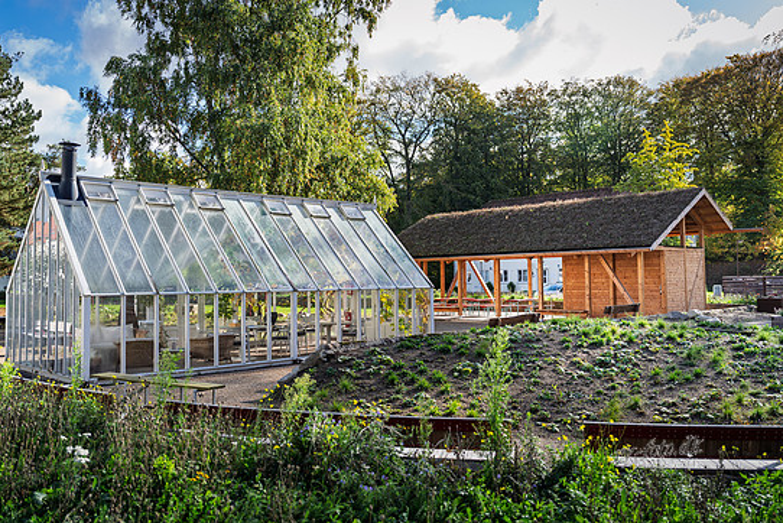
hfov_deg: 58.7
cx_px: 381
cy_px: 245
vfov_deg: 41.1
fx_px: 696
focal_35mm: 32
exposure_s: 1/500
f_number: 2.8
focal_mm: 29
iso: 64
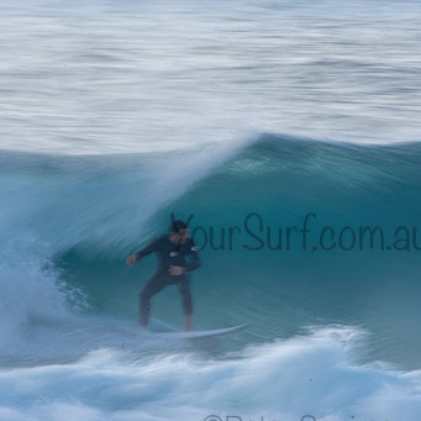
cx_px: 298
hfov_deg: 1.6
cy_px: 222
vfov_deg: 1.6
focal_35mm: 1085
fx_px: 14929
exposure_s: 1/15
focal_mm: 500
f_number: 29
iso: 100
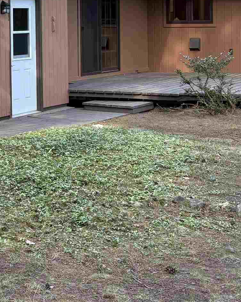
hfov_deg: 18.0
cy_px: 26
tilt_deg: -2.1
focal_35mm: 83
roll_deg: +0.1
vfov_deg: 22.4
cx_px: 0
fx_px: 740
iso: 80
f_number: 1.6
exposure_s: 1/238
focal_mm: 5.96
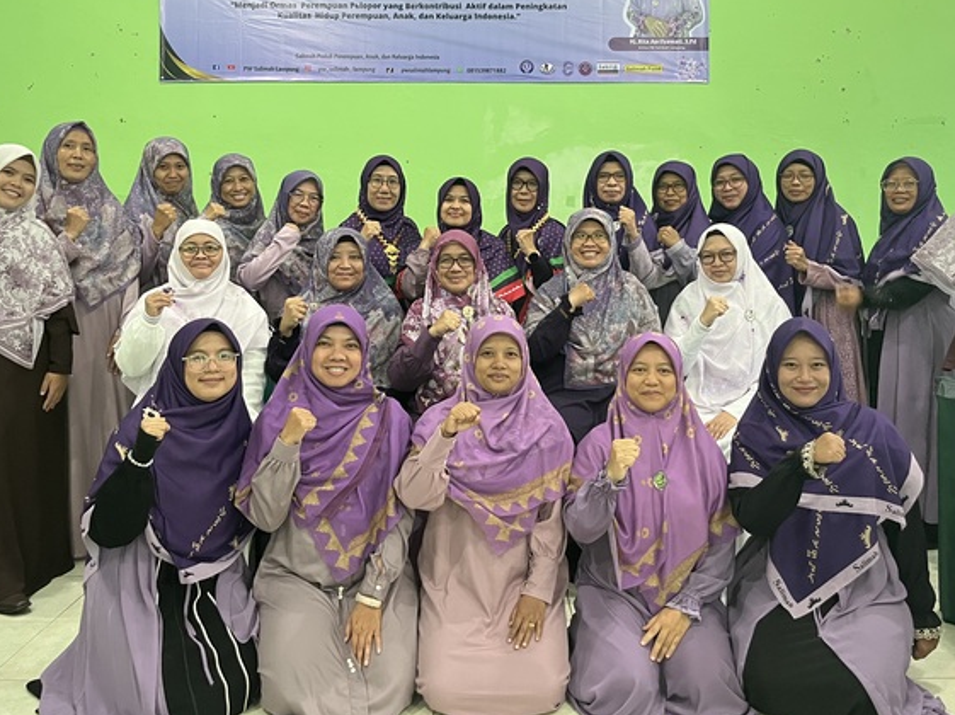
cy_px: 254
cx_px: 493
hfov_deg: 54.0
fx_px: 937
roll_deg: +0.2
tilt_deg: -0.9
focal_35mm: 34
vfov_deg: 41.3
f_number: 1.6
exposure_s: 1/60
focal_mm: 5.1
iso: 400
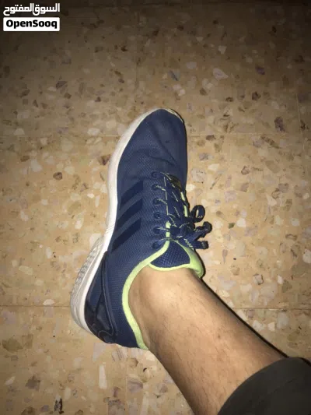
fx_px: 335
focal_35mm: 28
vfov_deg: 63.4
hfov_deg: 49.8
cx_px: 156
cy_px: 208
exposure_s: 1/33
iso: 20
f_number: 1.8
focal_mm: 3.99
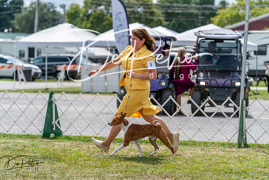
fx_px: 1024
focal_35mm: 137
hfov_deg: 15.0
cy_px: 90
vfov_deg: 10.0
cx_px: 134
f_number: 4
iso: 125
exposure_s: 1/1600
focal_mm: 137
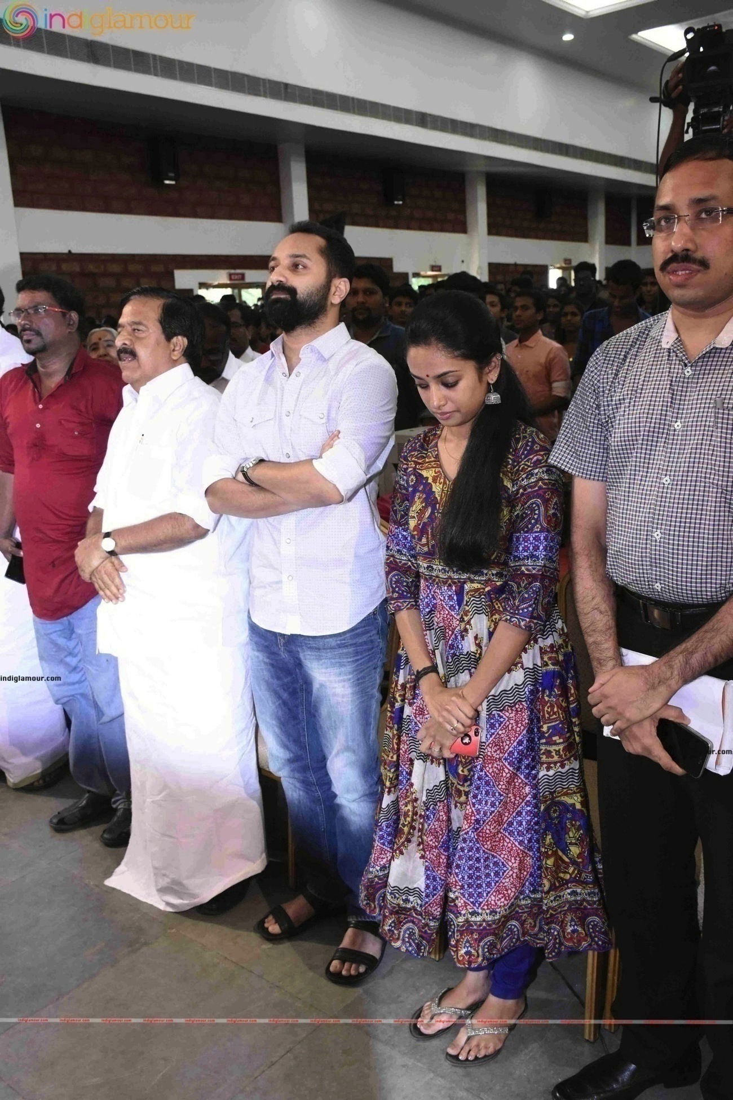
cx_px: 366
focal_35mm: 33
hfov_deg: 40.0
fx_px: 1008
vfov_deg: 57.2
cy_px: 550
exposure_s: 1/100
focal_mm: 22
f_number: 5.6
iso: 2500
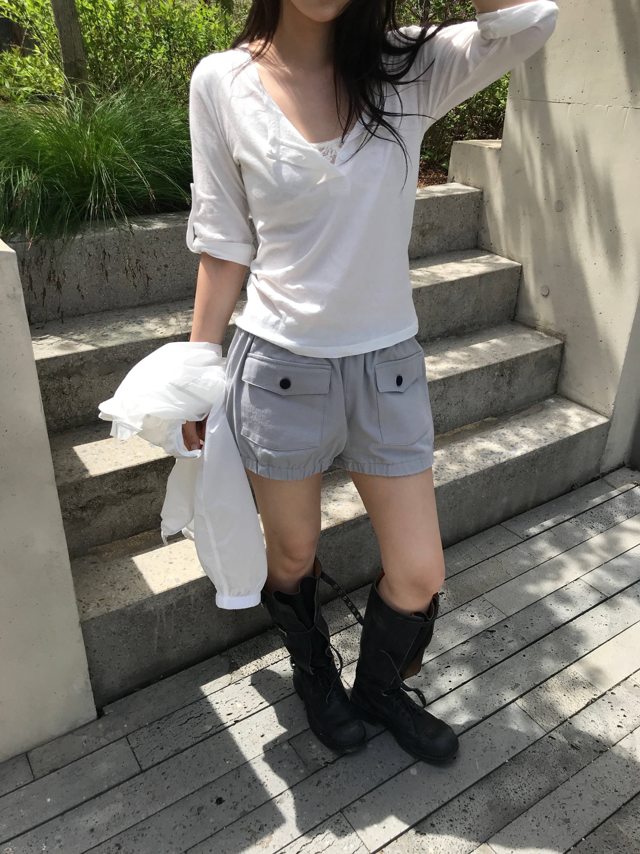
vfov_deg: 63.4
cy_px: 427
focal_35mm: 28
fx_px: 690
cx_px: 320
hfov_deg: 49.7
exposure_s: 1/1350
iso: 20
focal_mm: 3.99
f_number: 1.8
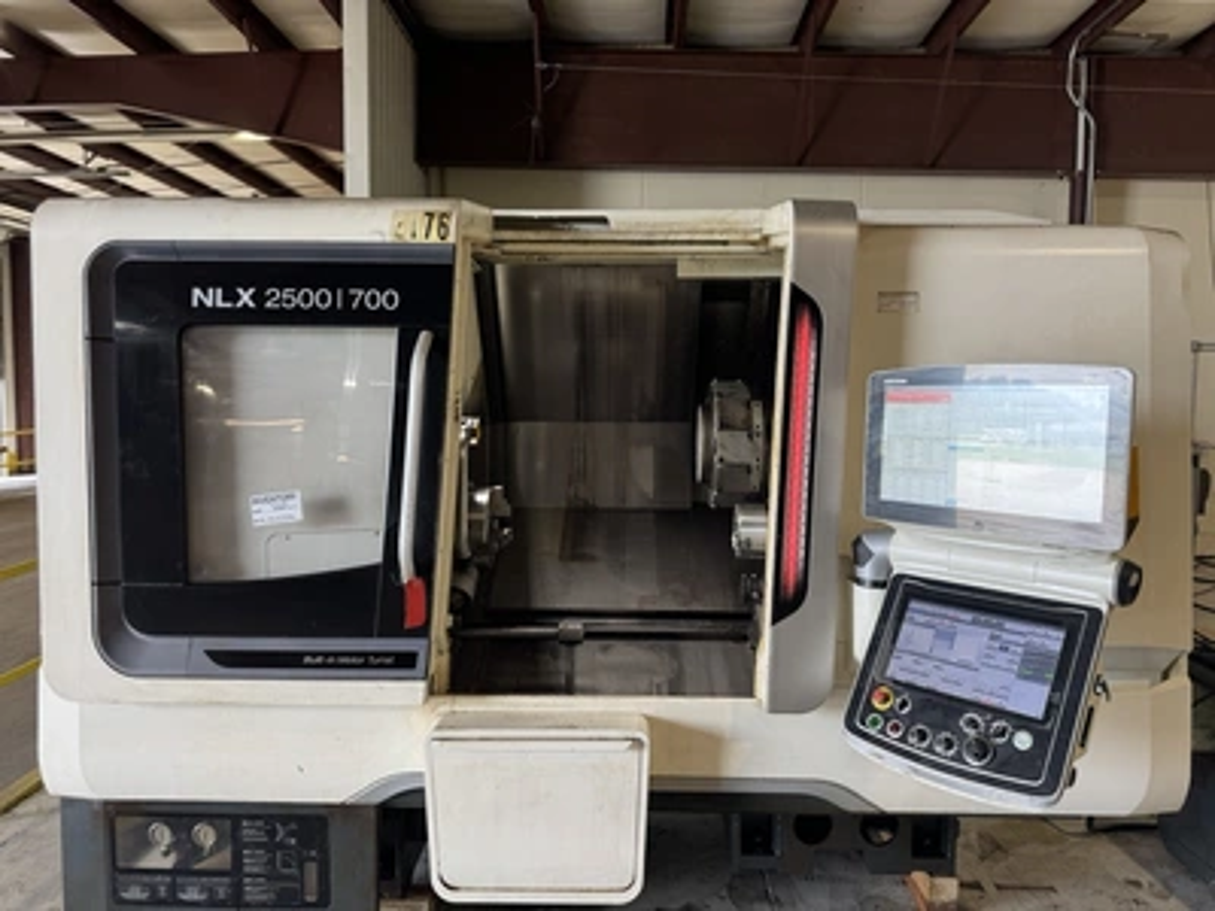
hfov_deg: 71.6
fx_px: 842
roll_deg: -0.3
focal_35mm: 24
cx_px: 608
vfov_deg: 56.8
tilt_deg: -4.3
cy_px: 456
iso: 125
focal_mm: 6.76
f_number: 1.78
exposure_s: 1/120
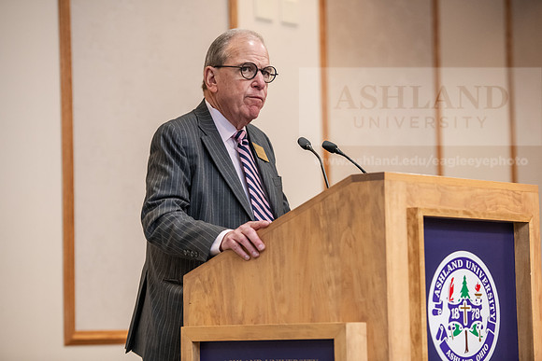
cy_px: 180
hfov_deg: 16.4
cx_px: 271
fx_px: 1882
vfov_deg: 11.0
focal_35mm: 125
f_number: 3.2
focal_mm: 125
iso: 2500
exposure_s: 1/200
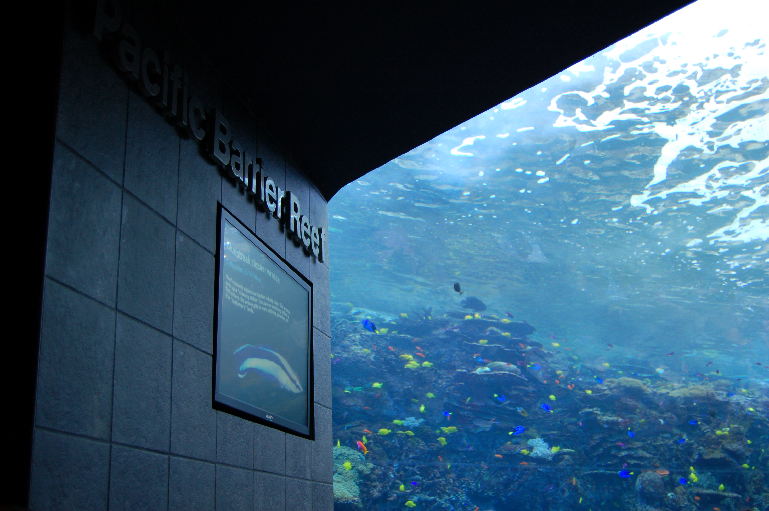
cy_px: 256
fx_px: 896
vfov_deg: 31.8
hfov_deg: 46.4
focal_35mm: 42
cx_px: 384
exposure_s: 1/60
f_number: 4.2
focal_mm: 28
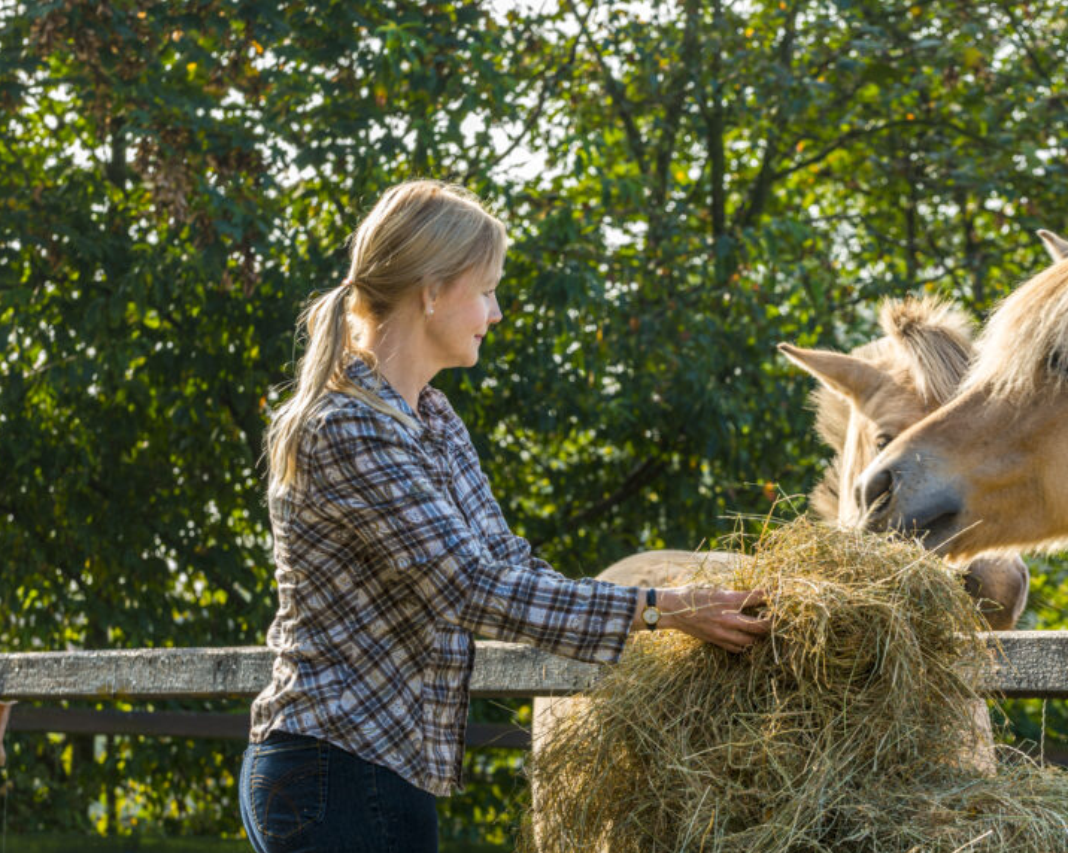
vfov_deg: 11.3
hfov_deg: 14.1
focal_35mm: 137
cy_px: 438
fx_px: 4328
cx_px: 686
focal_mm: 102
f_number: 8
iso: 100
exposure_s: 1/80
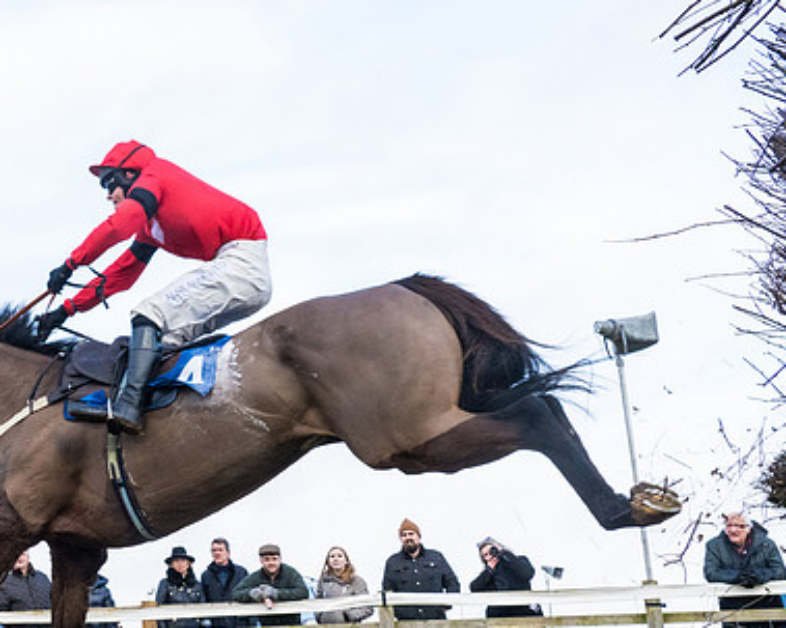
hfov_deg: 24.8
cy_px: 176
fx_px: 1674
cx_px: -57
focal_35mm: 72
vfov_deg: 21.1
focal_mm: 32
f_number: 8
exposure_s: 1/1600
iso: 2000
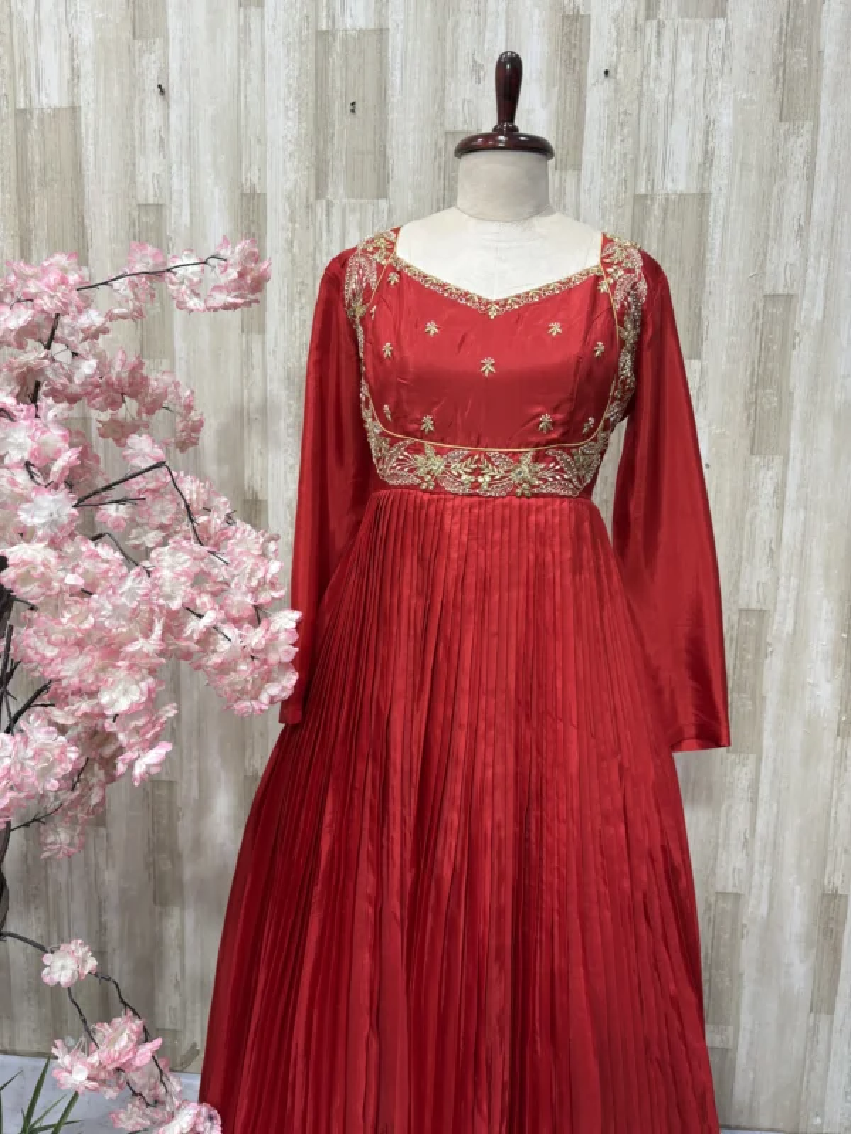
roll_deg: -2.1
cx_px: 426
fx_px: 852
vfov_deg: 67.3
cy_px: 567
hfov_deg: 53.1
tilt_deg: -7.8
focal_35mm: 26
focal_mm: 6
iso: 80
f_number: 1.6
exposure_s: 1/50
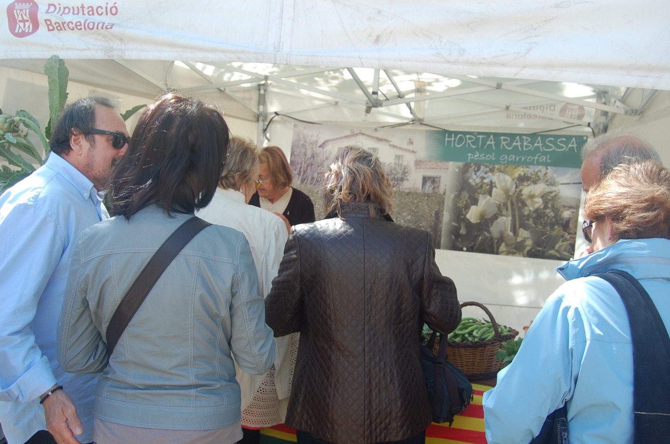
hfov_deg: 62.0
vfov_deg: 43.5
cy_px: 222
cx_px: 335
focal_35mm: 30
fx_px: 557
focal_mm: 20
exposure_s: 1/160
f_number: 6.3
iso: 200
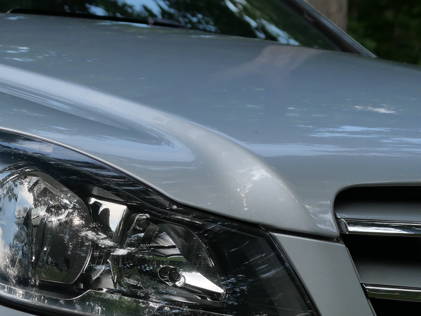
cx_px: -63
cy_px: 389
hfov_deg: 13.9
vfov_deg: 10.6
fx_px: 1679
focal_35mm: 138
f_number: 3.5
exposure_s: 1/800
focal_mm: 25
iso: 200
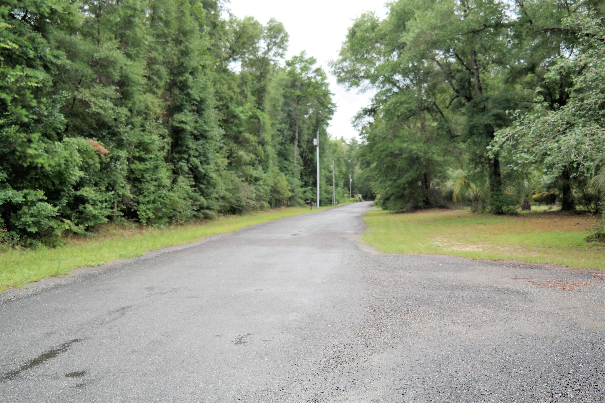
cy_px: 202
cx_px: 302
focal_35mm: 36
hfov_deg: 53.1
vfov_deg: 36.9
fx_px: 605
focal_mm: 24
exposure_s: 1/125
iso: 100
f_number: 4.5
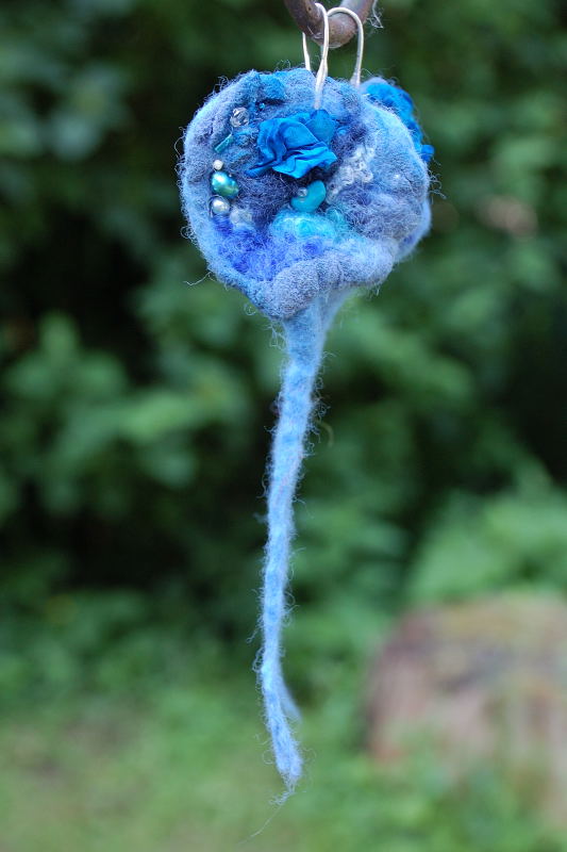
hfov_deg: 20.6
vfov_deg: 30.5
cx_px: 284
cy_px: 426
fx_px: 1560
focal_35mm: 66
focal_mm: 44
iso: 400
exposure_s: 1/100
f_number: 5
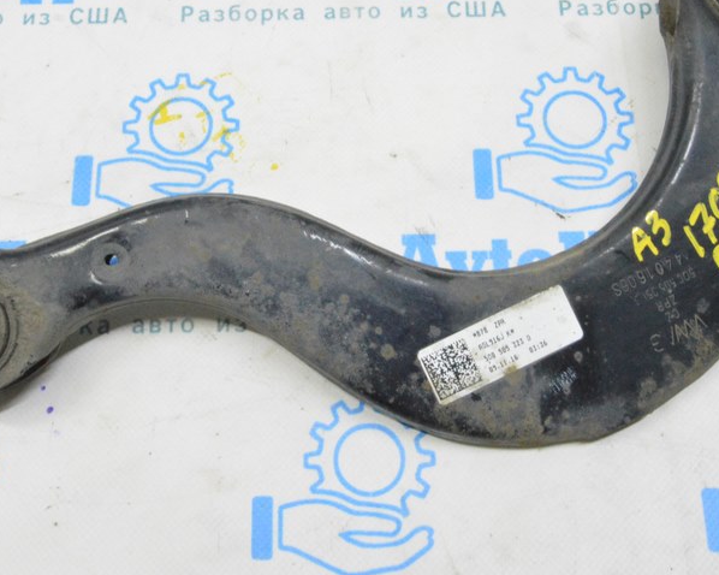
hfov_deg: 35.4
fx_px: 1127
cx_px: 338
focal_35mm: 53
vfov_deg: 28.3
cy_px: 167
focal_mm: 22
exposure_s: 1/15
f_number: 20
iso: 6400
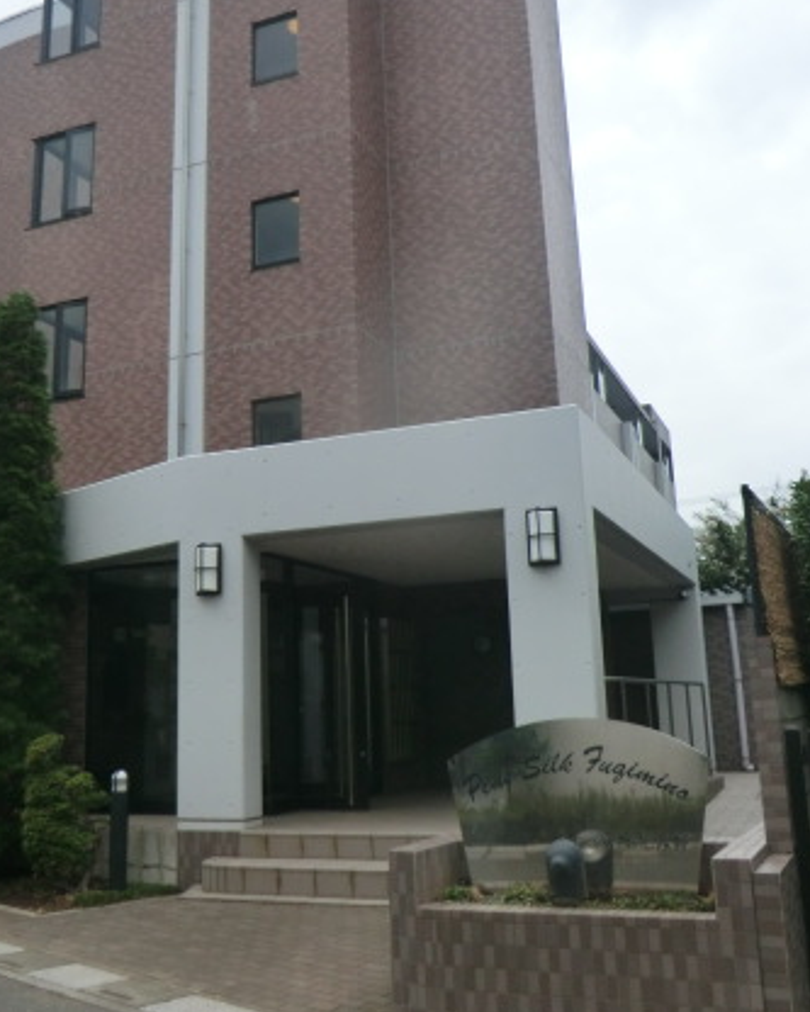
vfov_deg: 50.1
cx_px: 358
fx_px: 1078
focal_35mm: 36
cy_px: 443
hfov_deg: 41.1
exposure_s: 1/200
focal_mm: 4.3
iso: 80
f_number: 7.5
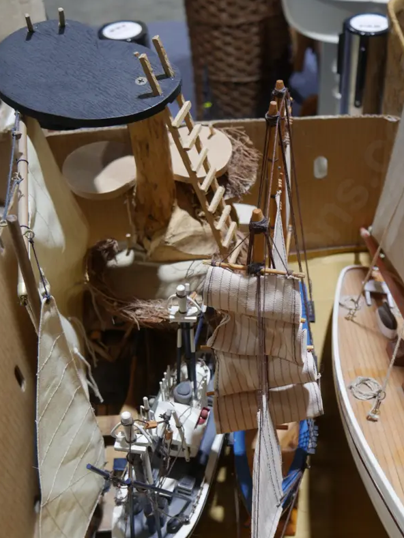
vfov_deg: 47.5
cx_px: 249
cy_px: 330
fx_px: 606
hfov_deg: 36.7
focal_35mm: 39
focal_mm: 15
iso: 250
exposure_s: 1/60
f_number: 3.6
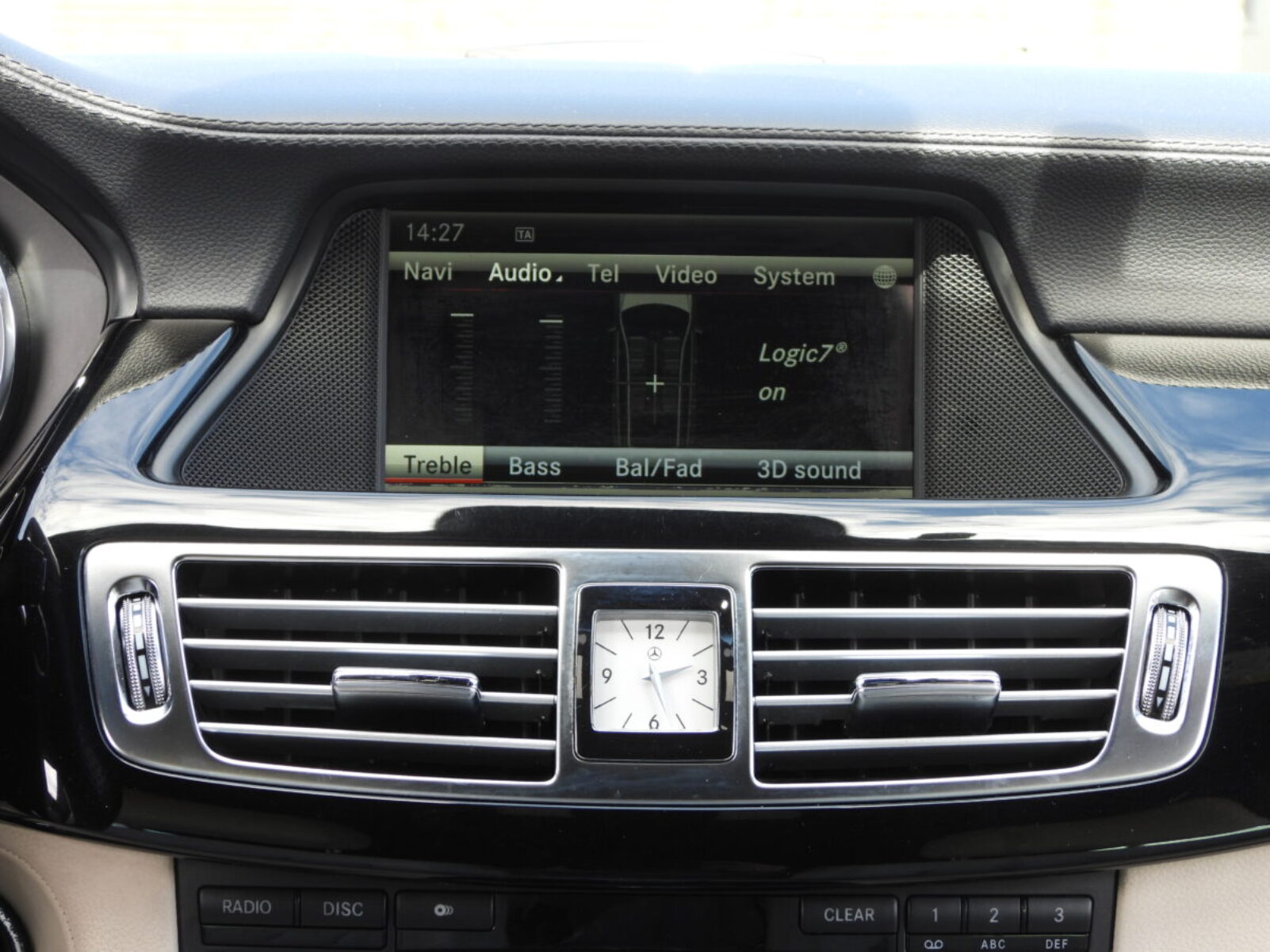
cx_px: 635
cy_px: 476
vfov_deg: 22.6
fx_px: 2385
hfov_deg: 29.8
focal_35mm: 65
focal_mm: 11.7
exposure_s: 1/80
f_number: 3.5
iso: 100
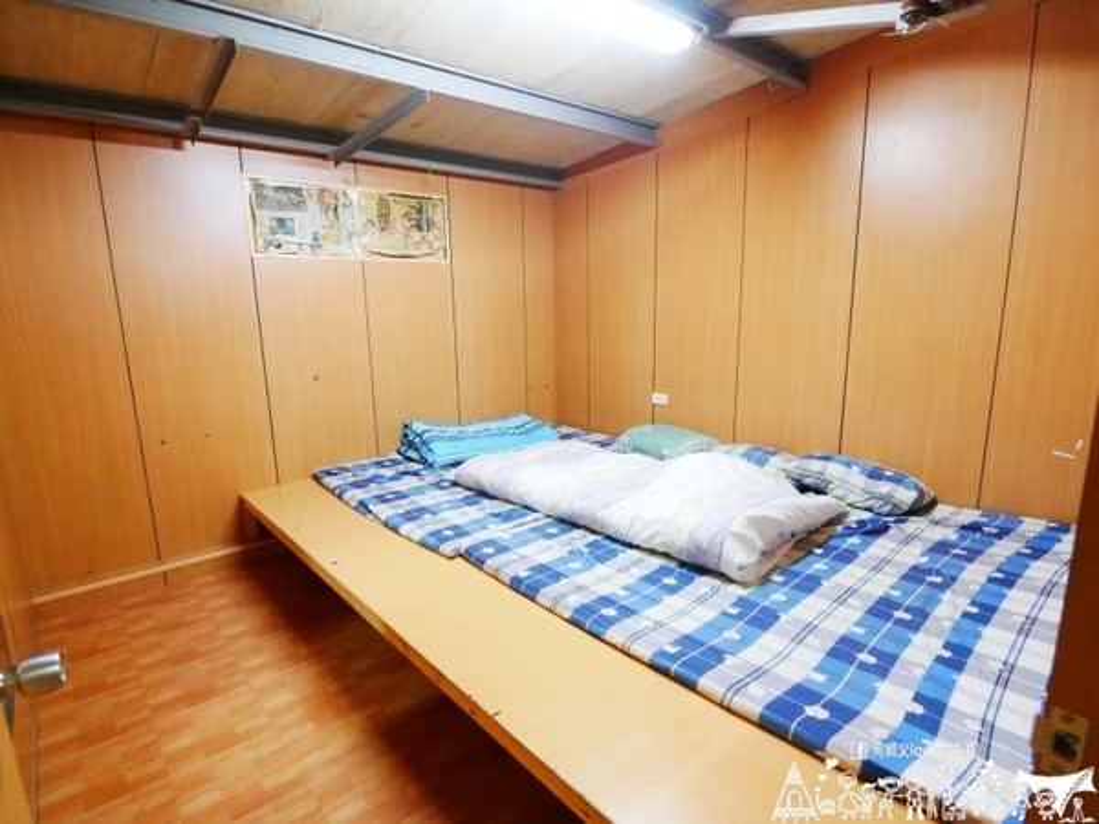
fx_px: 571
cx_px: 550
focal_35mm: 18
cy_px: 412
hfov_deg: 87.8
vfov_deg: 71.6
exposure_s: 1/8
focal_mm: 9
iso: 3200
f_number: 4
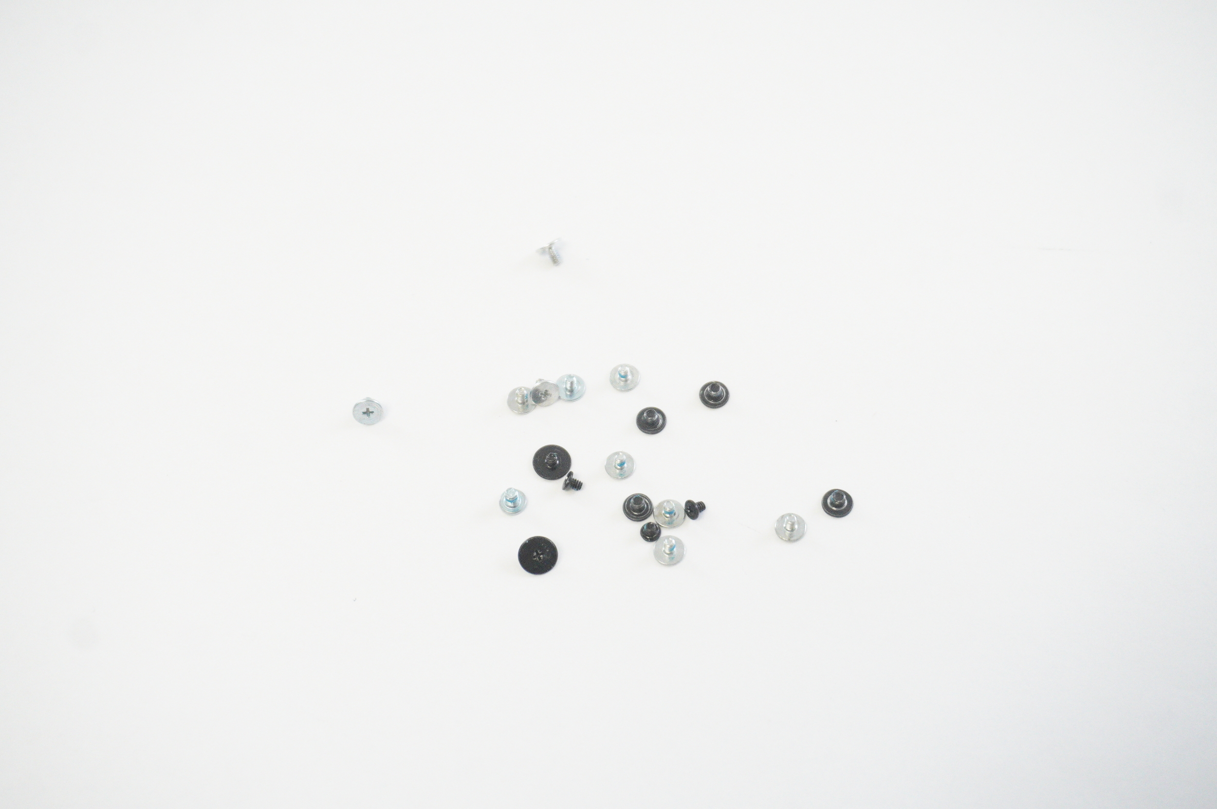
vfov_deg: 24.4
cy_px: 404
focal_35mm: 56
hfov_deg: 36.0
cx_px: 608
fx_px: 1874
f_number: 5.6
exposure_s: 1/160
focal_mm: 37
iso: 4000
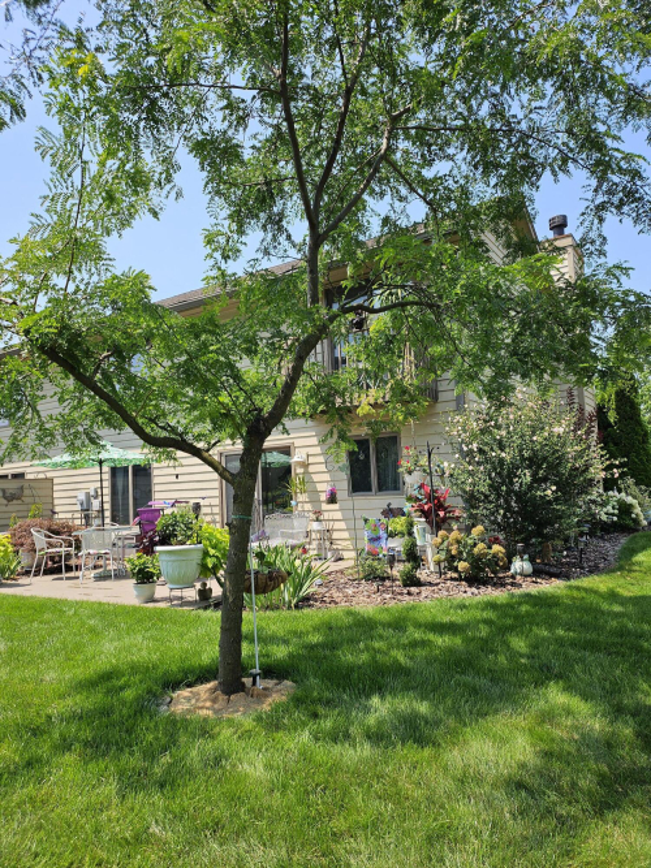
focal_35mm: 24
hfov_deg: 56.8
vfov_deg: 71.6
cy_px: 434
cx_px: 326
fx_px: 602
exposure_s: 1/1973
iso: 50
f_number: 1.8
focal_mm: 5
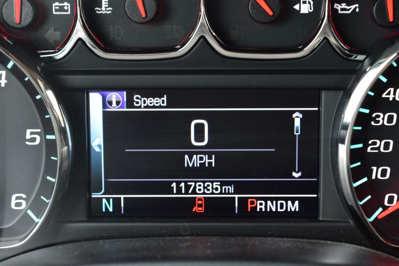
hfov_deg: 24.6
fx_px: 914
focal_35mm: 82
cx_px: 200
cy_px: 133
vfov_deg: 16.5
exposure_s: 1/15
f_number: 6.3
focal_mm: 55
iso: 450
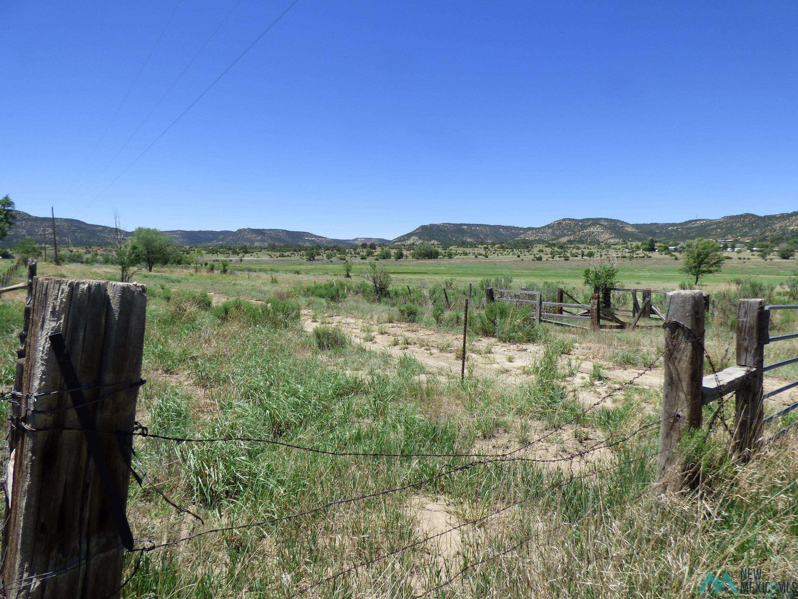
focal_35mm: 20
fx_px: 461
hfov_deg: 81.7
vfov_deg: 66.0
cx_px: 399
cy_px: 300
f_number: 2.8
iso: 100
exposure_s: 1/1300
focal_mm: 3.58
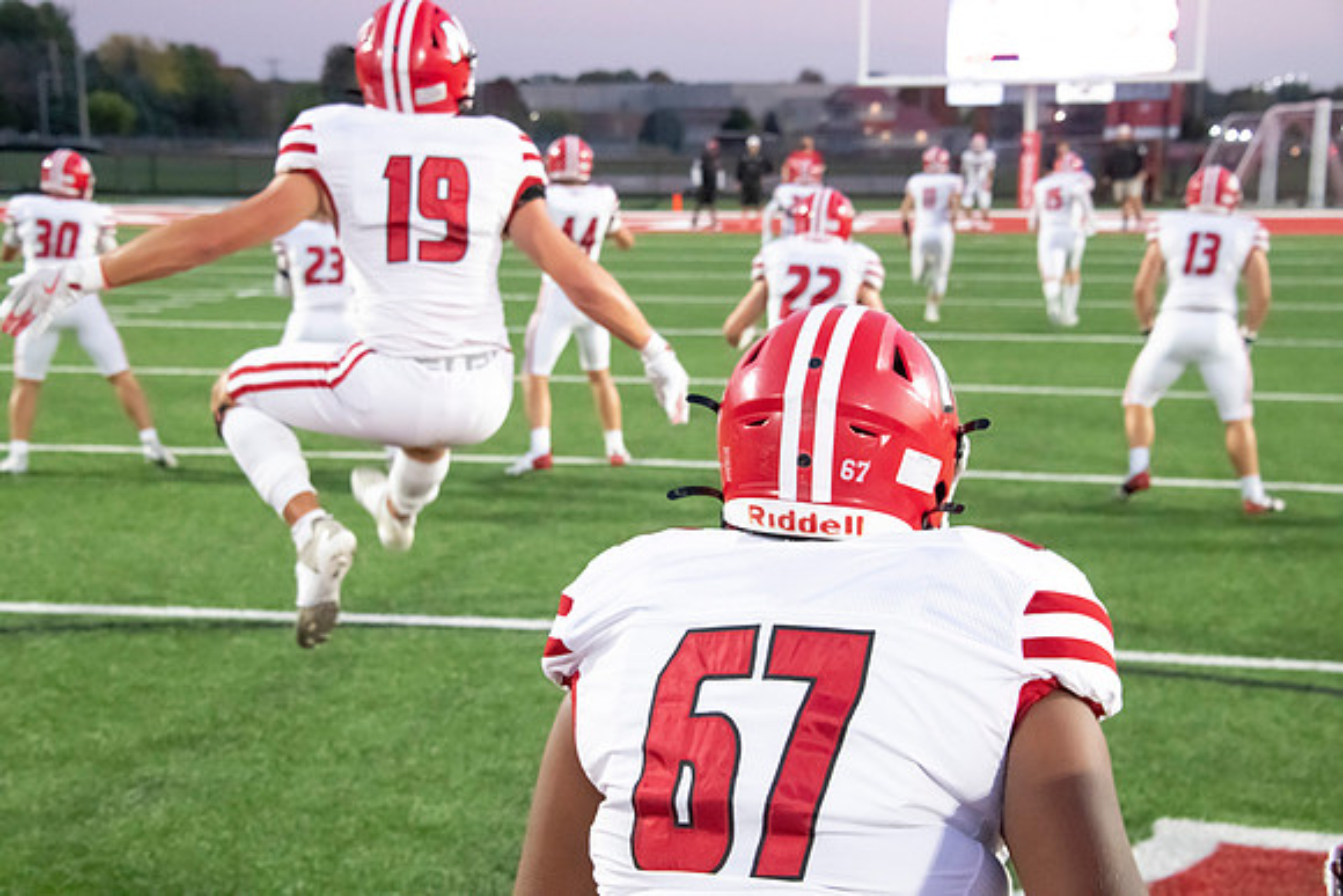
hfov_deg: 31.0
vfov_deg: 20.9
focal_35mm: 65
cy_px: 448
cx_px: 672
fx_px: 2425
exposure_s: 1/320
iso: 10000
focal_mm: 65
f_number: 7.1
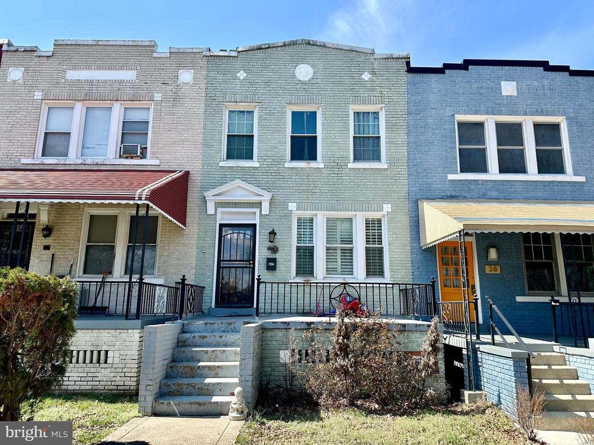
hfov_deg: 71.6
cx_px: 297
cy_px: 222
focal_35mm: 24
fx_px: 412
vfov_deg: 56.8
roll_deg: -0.9
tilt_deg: +12.4
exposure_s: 1/1916
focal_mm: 6.86
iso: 80
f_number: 1.78
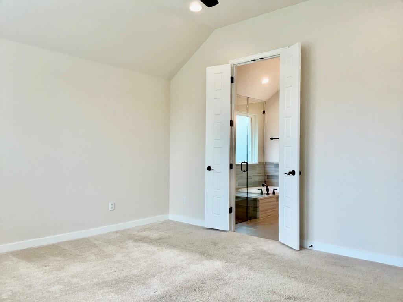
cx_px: 202
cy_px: 151
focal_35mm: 27
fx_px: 314
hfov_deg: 65.3
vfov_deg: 51.4
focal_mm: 3
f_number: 1.8
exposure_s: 1/120
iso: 32
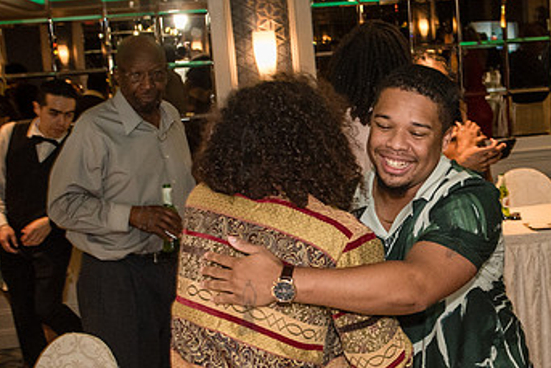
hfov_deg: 26.5
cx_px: 438
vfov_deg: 18.2
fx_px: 1148
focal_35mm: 75
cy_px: 237
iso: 1600
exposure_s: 1/160
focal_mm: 28
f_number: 3.5
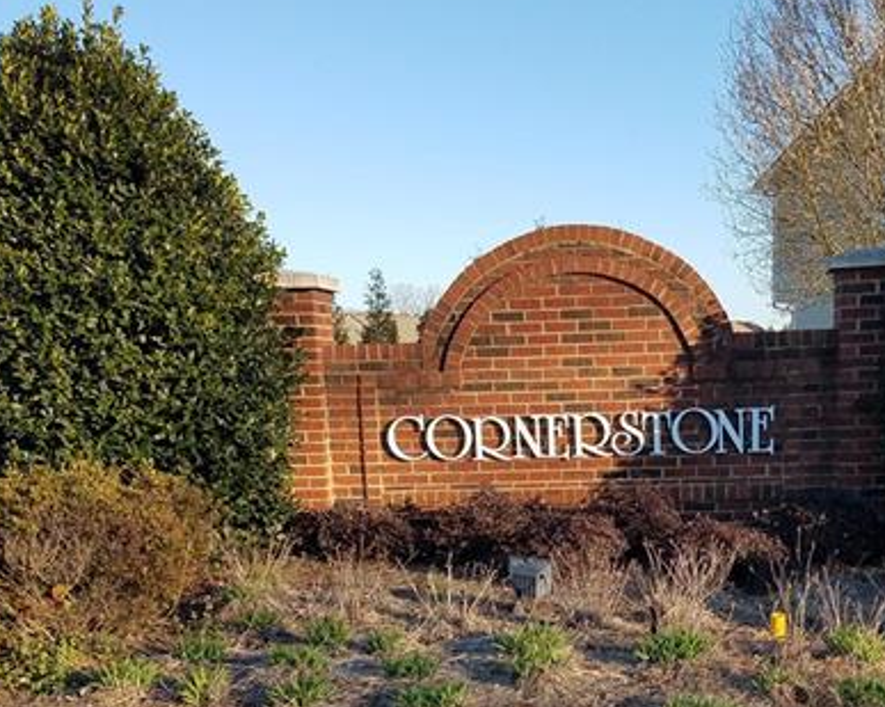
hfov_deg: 43.3
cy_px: 513
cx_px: 588
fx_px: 1099
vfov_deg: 35.0
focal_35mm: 42
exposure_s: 1/894
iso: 40
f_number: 1.7
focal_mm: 4.2
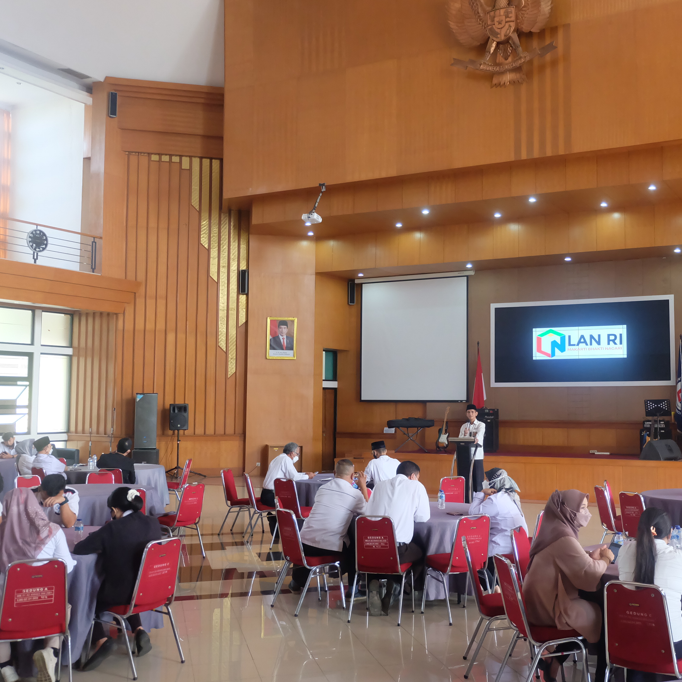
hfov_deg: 43.4
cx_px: 435
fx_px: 847
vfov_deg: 43.9
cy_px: 338
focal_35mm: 38
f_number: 3.8
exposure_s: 1/140
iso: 3200
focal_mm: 19.2
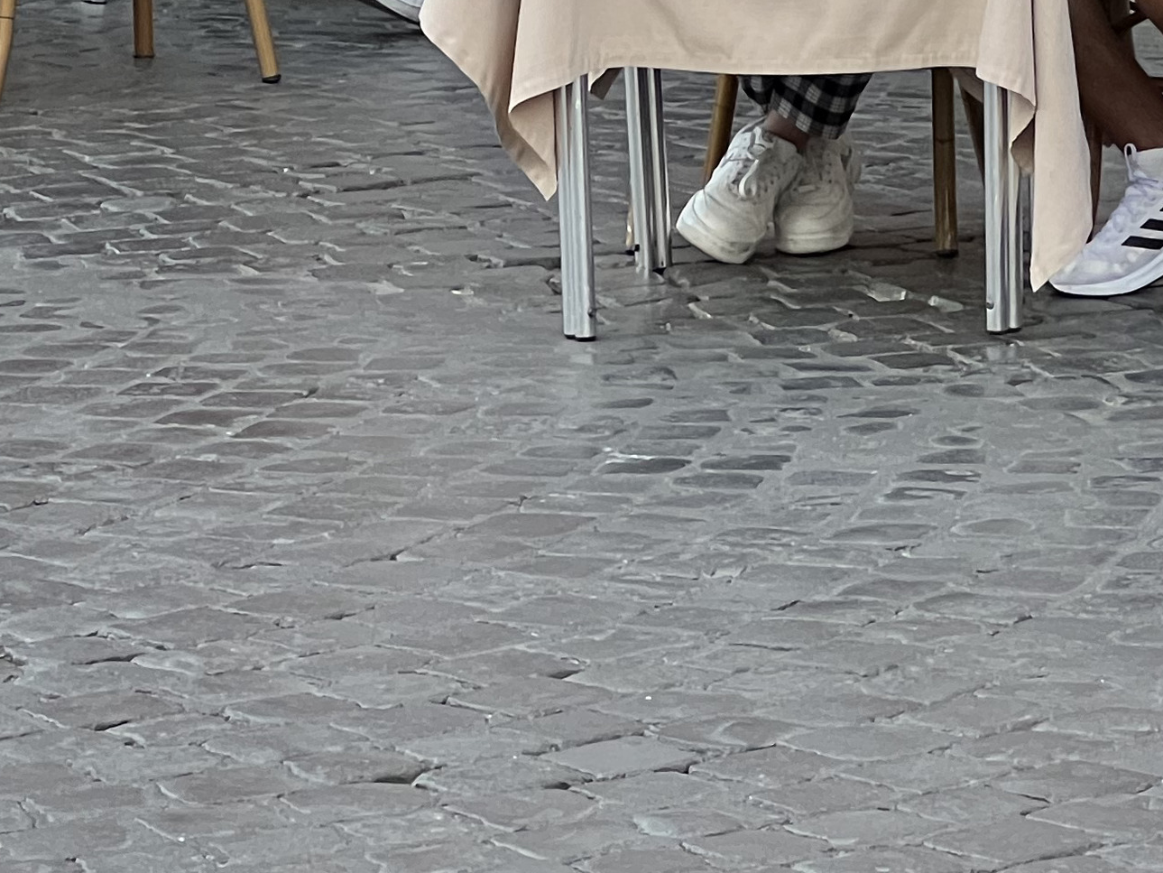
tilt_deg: -3.8
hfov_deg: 8.2
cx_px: 1419
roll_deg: +1.2
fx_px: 8030
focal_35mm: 239
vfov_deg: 6.1
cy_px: -474
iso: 160
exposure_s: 1/121
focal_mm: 9
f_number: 2.8
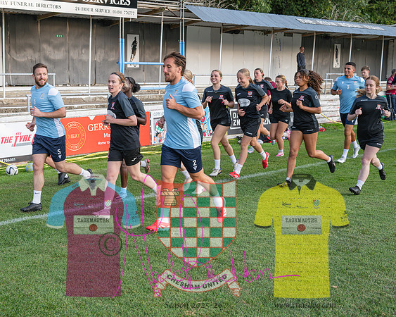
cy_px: 176
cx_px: 112
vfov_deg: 31.2
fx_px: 567
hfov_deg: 37.8
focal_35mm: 48
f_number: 4
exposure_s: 1/320
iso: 250
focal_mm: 35
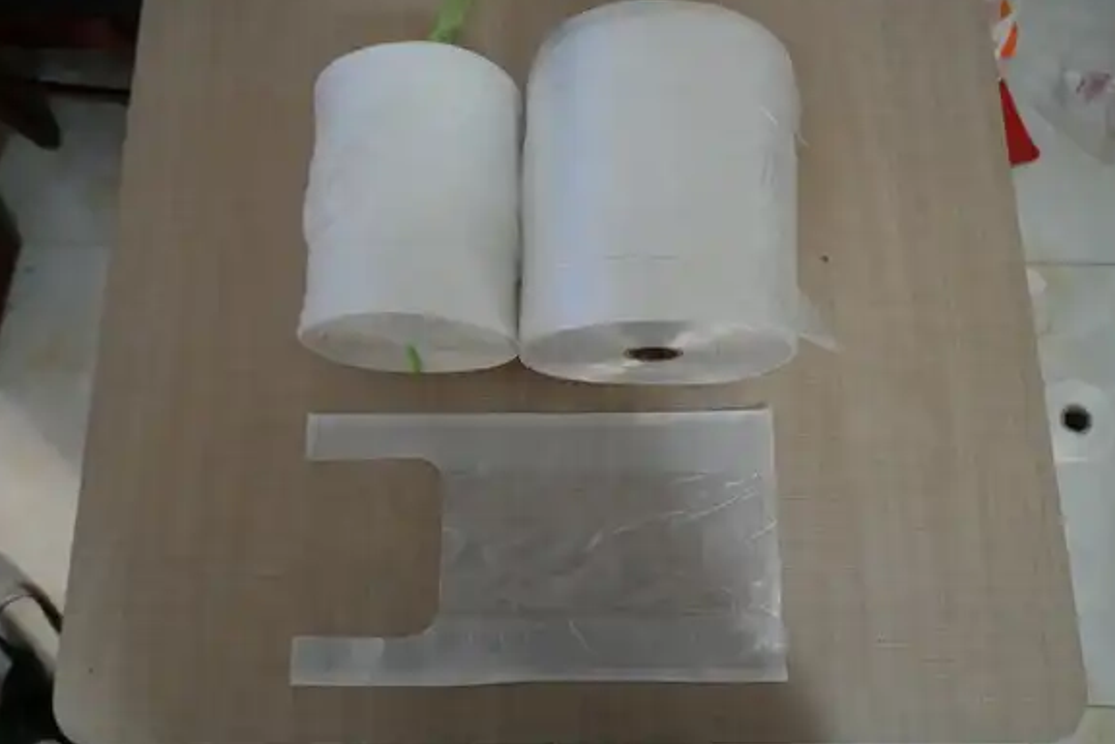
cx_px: 559
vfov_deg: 51.3
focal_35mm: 25
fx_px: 774
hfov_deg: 71.5
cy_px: 362
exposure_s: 1/160
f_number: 3.5
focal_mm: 16
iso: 3200
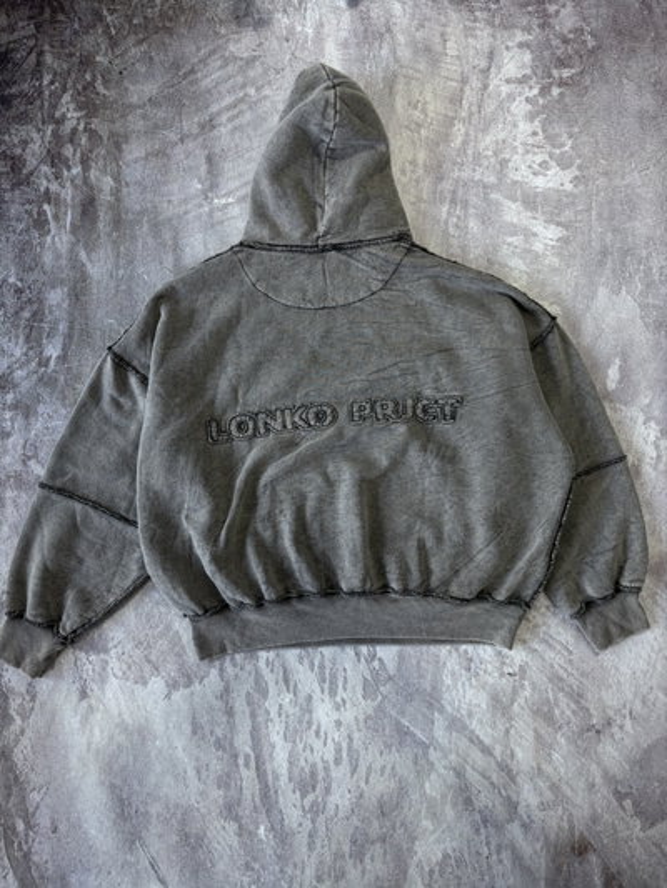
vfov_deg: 67.3
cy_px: 444
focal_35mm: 26
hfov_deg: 53.1
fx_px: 668
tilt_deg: -83.3
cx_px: 334
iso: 80
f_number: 1.6
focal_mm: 5.96
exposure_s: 1/50
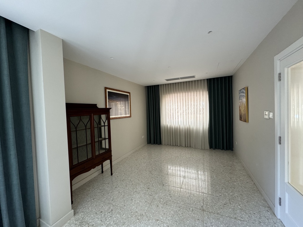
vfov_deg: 85.7
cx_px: 152
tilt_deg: -2.2
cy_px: 114
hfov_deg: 102.1
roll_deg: +1.4
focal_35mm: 14
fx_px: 123
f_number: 2.2
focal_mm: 2.22
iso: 250
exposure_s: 1/99
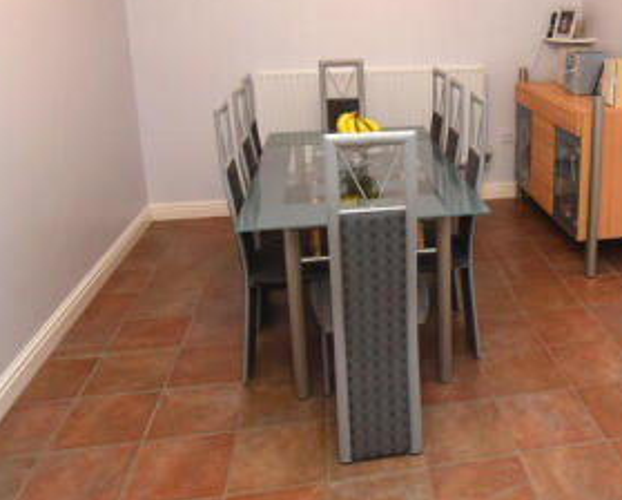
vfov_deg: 43.4
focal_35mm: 33
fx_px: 608
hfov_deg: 52.1
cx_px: 458
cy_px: 133
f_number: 4
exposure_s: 1/60
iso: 450
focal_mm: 10
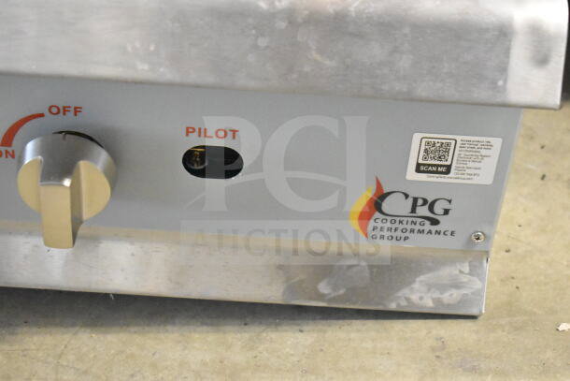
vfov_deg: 16.6
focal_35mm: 82
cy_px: 190
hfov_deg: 24.6
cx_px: 285
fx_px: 1306
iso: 16000
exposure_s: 1/100
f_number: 5.6
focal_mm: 55
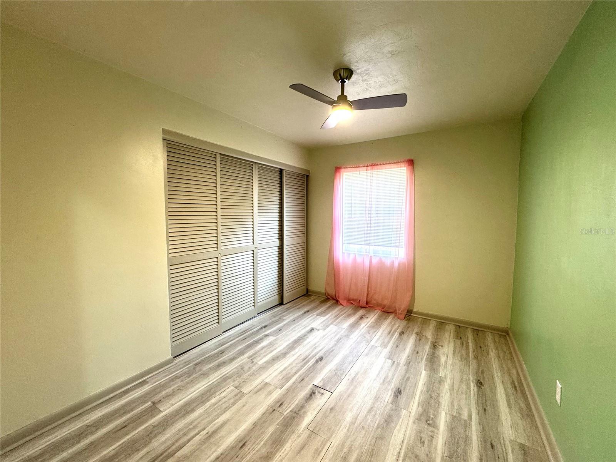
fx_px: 249
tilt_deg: -4.5
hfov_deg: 102.1
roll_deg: -0.3
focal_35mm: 14
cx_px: 308
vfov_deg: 85.7
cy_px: 231
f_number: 2.2
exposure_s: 1/120
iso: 160
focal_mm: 2.22
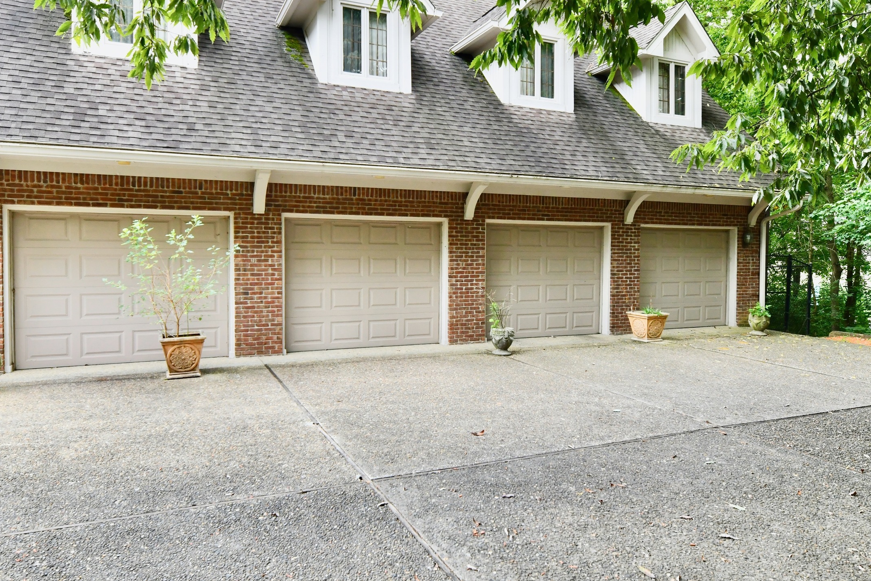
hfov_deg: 82.7
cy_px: 182
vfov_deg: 60.1
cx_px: 339
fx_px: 484
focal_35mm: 20
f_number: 6.3
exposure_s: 1/160
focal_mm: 14
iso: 640
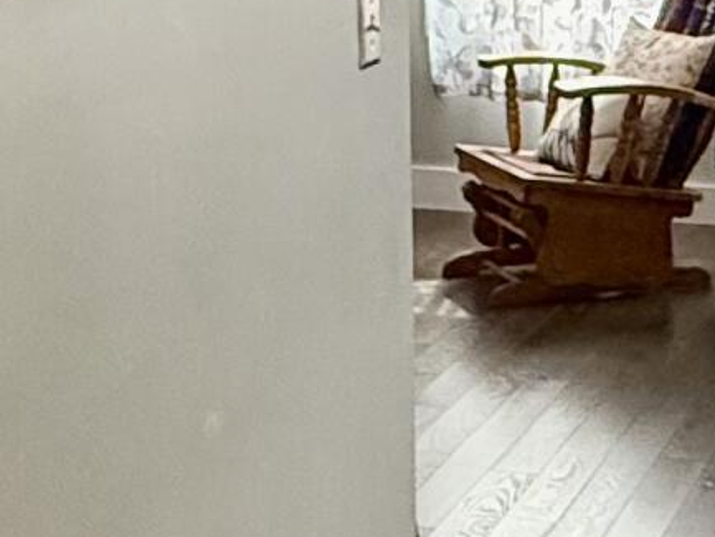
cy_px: 64
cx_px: 548
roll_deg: -0.4
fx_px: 2004
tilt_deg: -8.0
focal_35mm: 97
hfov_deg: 20.1
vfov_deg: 15.1
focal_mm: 2.22
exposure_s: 1/120
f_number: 2.2
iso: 400
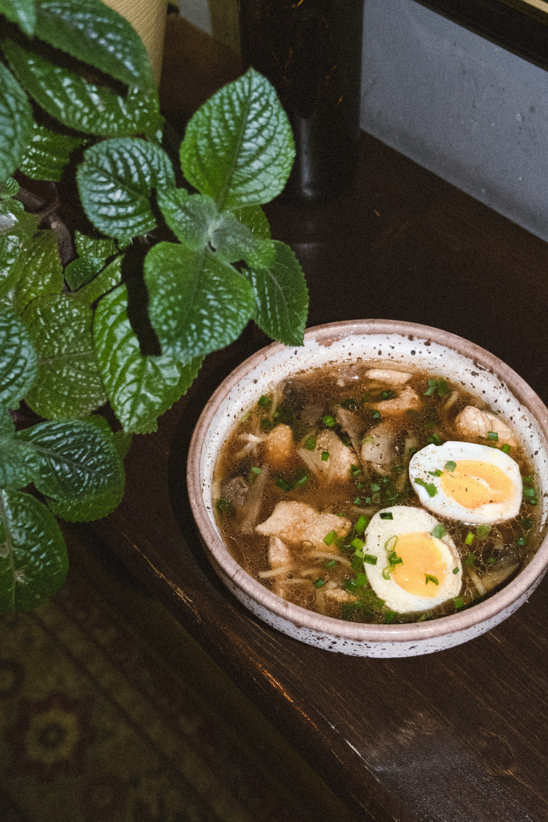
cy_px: 304
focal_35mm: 46
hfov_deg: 29.2
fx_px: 1050
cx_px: 281
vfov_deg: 42.4
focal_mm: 18.6
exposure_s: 1/80
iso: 4000
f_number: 4.5
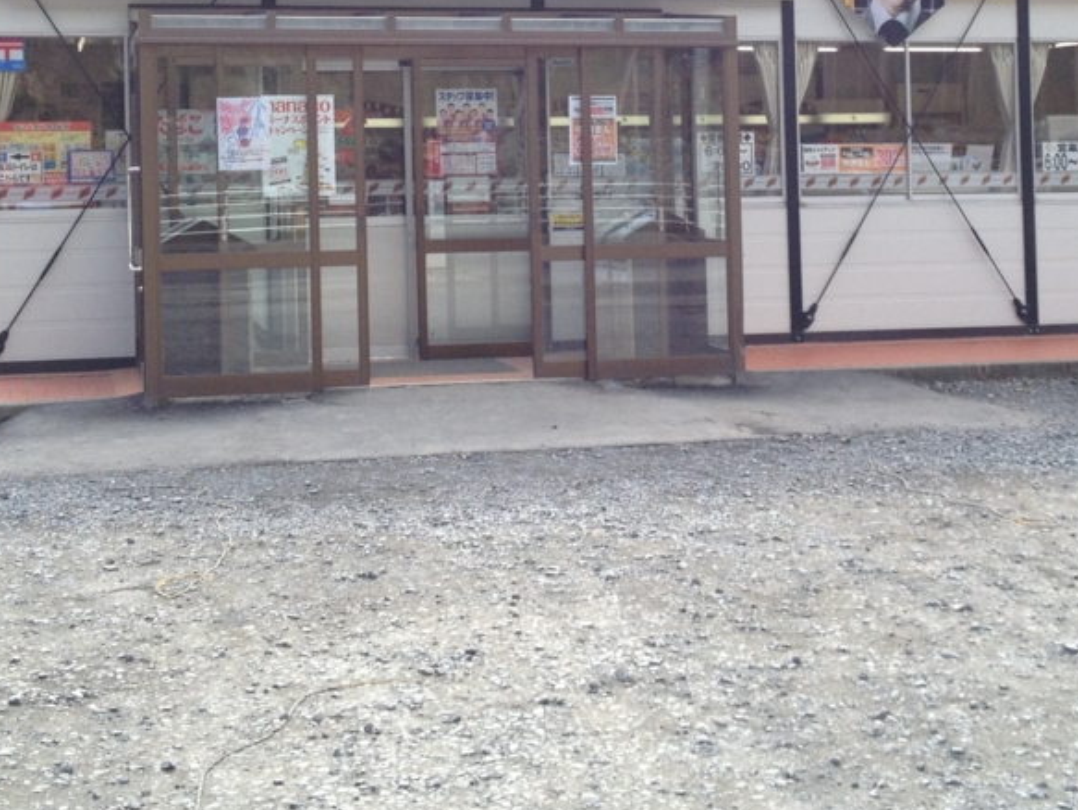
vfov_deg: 20.2
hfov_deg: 27.0
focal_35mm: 72
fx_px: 2244
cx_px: 645
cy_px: 129
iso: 50
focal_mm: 4.28
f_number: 2.4
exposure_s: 1/593
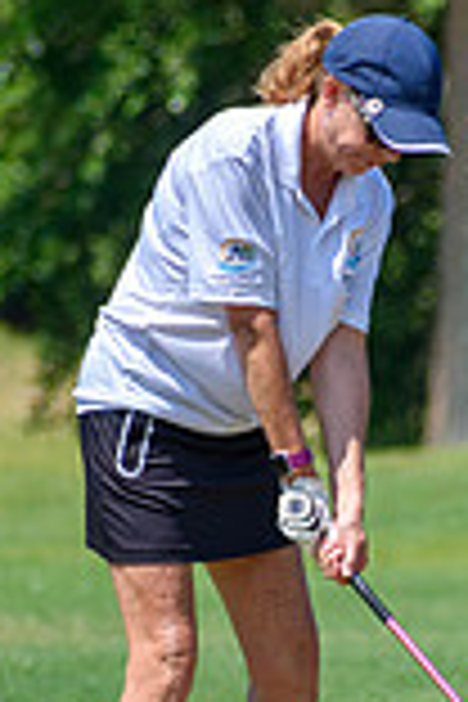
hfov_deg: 1.1
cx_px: 464
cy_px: 482
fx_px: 25290
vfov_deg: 1.6
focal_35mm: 1297
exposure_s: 1/1600
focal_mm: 300
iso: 400
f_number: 6.3
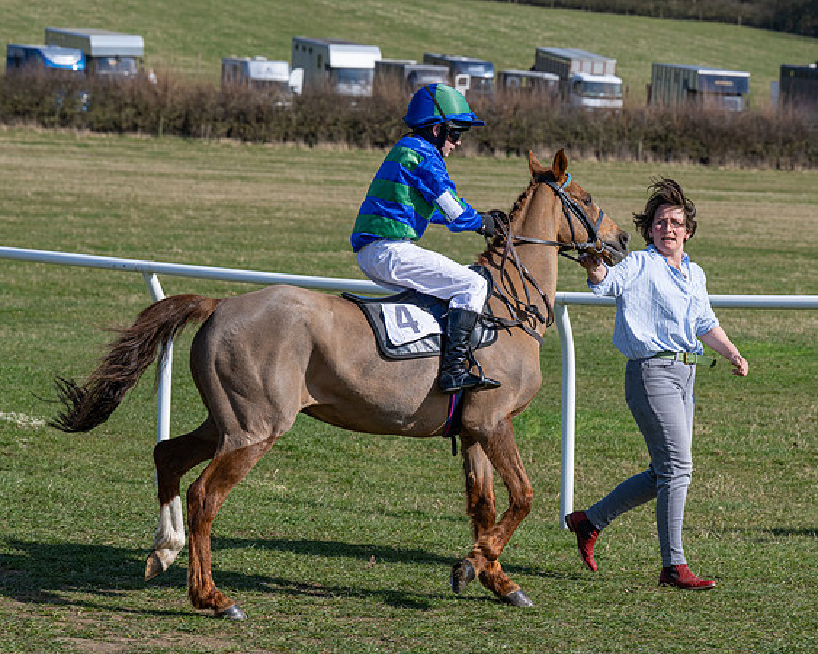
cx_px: 491
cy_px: 327
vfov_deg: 10.9
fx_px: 3437
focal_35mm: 142
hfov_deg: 13.6
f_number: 5
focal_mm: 84
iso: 200
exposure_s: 1/2000
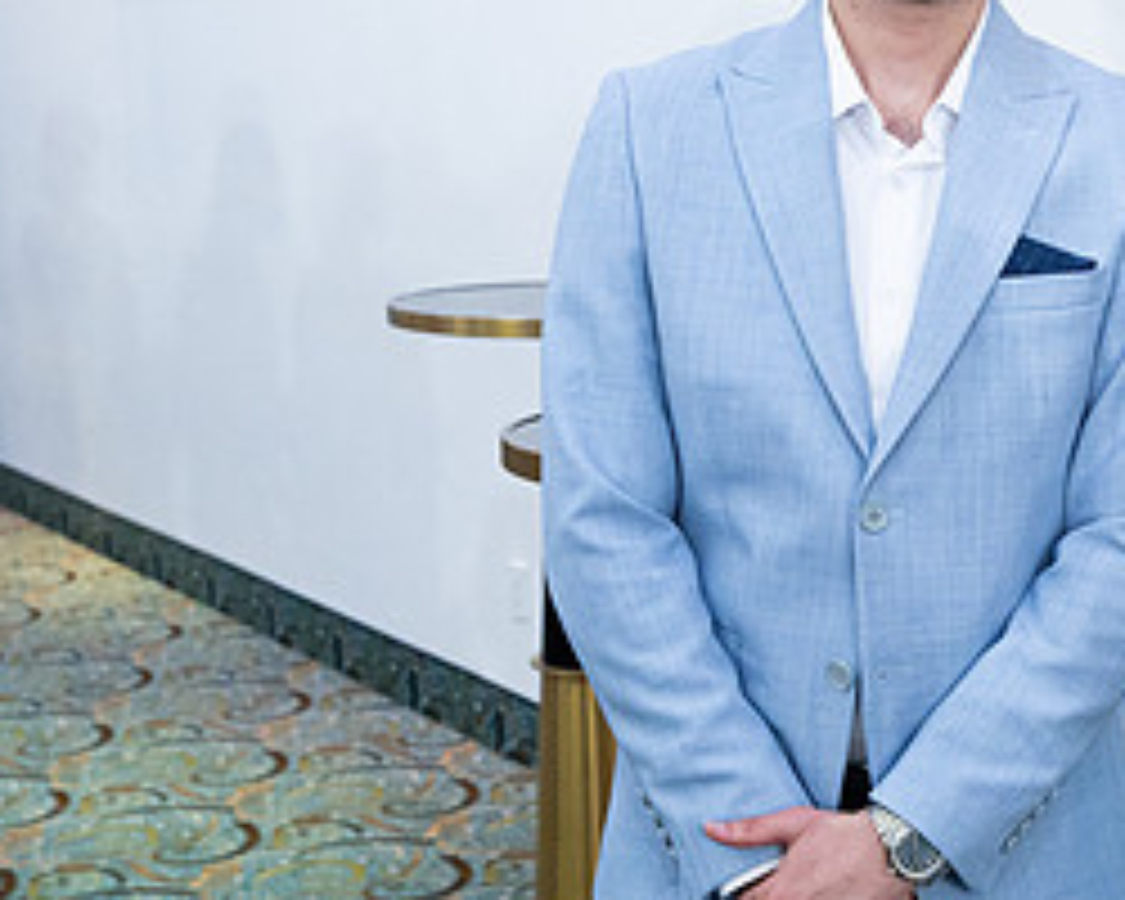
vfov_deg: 22.2
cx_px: 1233
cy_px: 440
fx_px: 2297
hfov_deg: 25.5
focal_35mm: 69
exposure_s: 1/160
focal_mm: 28
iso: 2500
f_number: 4
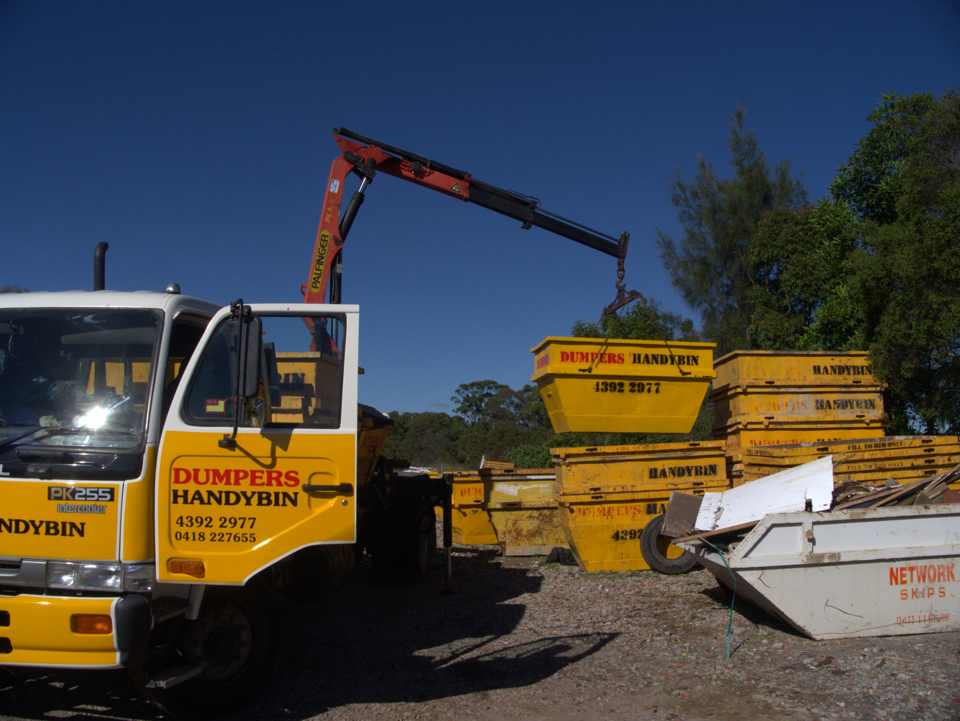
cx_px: 480
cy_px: 360
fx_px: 777
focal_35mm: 28
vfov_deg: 49.8
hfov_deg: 63.4
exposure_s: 1/1000
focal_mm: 14
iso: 320
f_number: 10
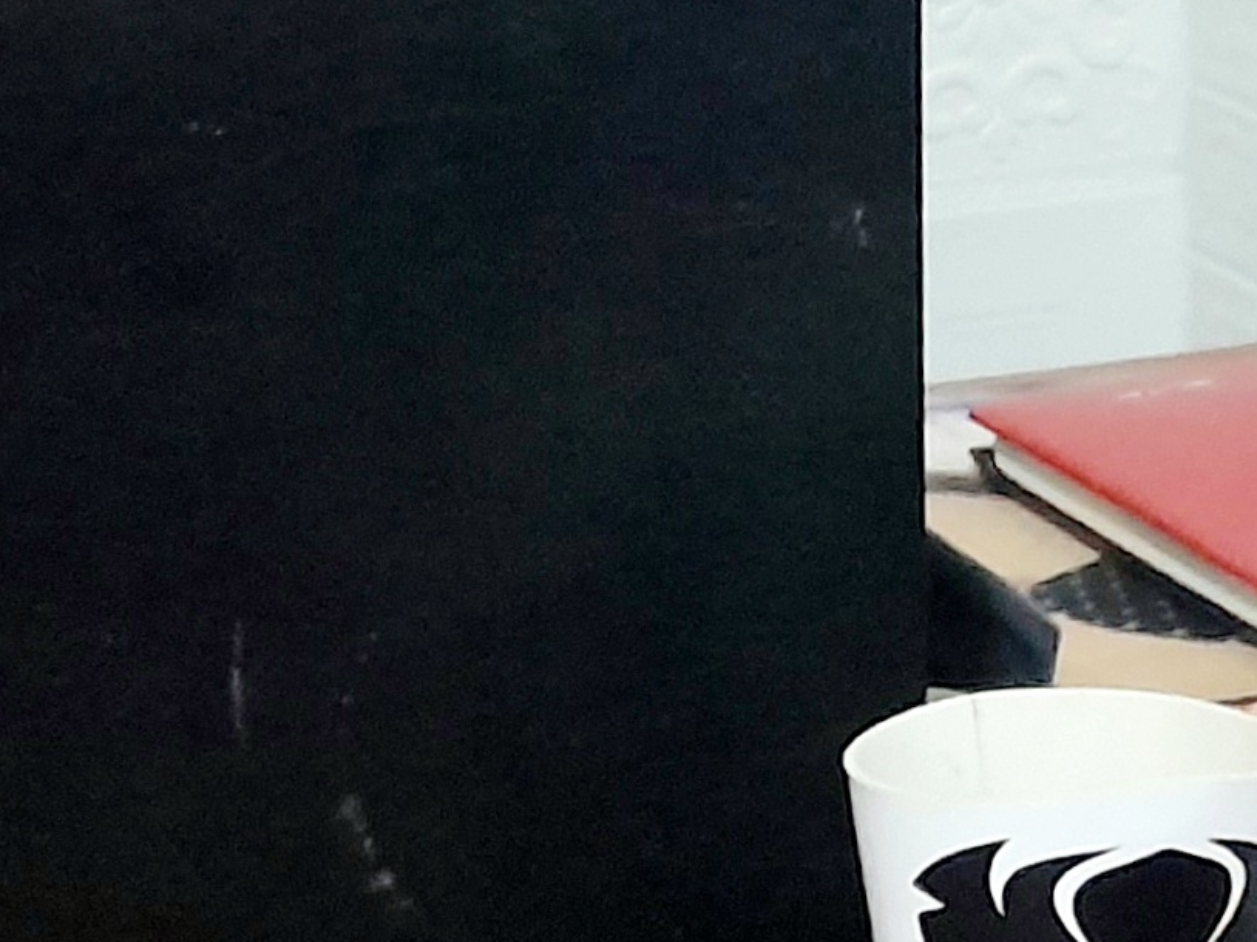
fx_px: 4610
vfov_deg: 11.4
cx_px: 79
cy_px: -191
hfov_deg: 15.3
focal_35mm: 127
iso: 800
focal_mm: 4
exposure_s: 1/20
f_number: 1.8
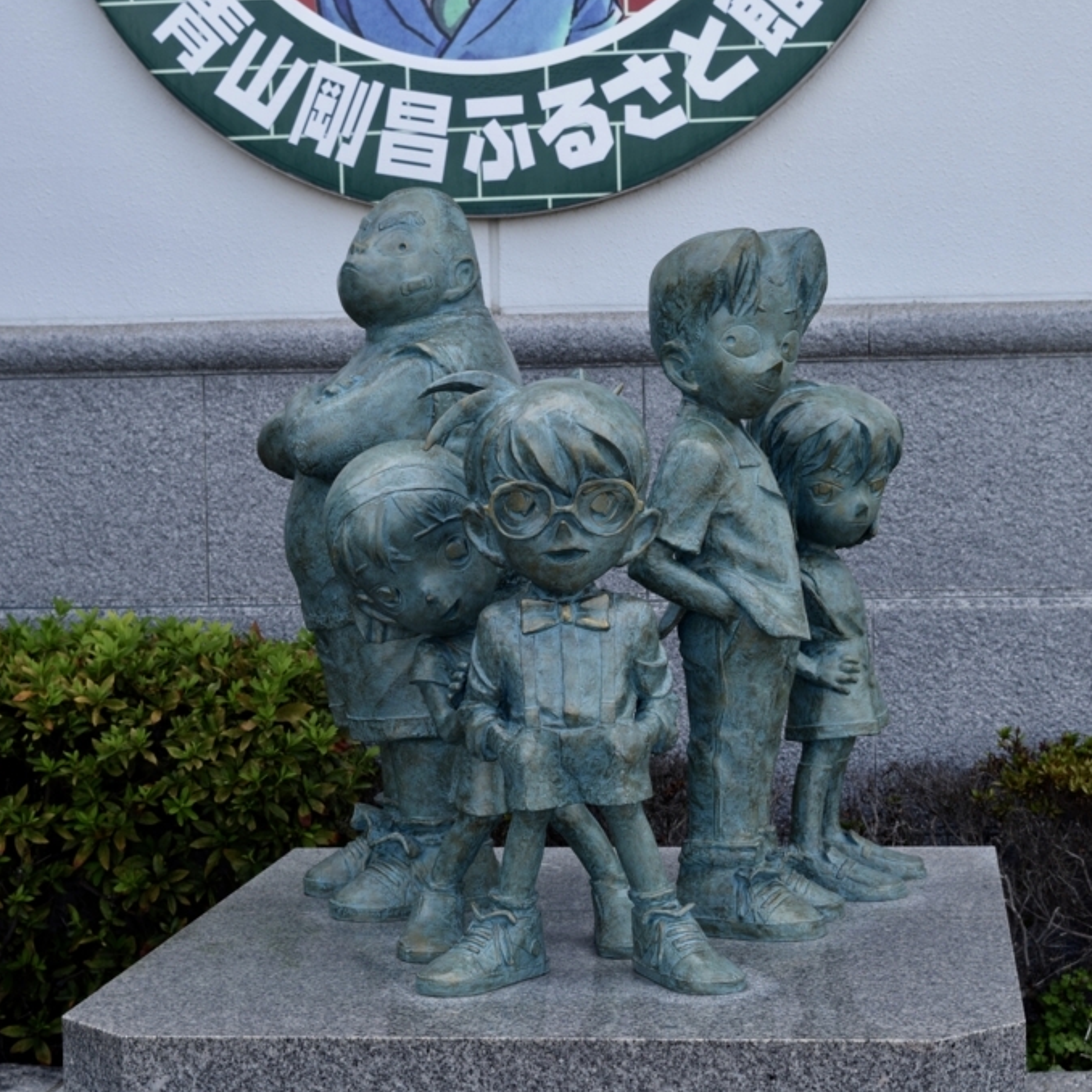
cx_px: 594
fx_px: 2748
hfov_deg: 22.5
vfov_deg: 22.5
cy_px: 545
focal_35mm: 77
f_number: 8
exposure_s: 1/250
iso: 250
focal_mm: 40
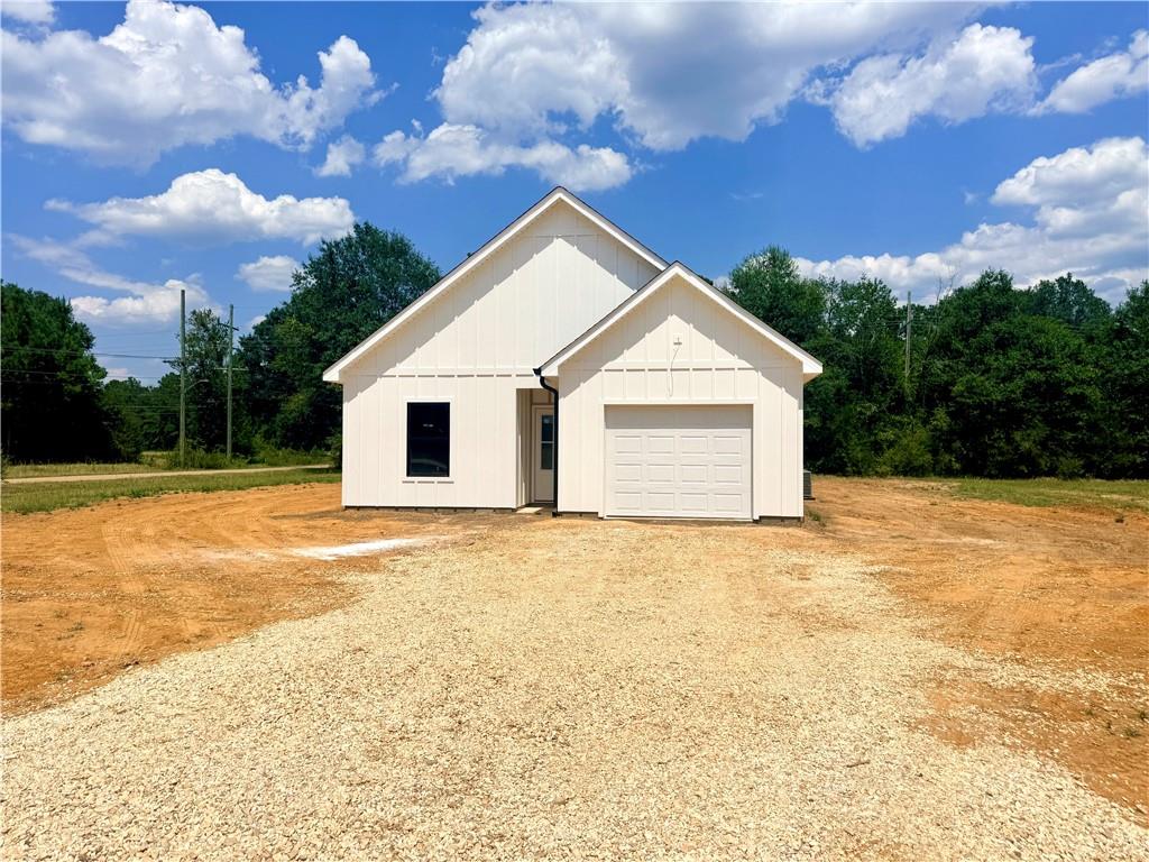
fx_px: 797
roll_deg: -0.2
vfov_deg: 56.8
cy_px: 431
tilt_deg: +1.6
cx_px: 574
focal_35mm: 24
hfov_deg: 71.6
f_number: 1.78
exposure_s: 1/14286
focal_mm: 6.76
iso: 80
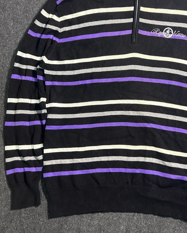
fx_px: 284
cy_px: 92
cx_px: 131
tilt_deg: -63.5
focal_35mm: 41
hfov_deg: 35.9
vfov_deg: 44.5
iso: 320
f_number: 1.5
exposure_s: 1/50
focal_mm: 5.7
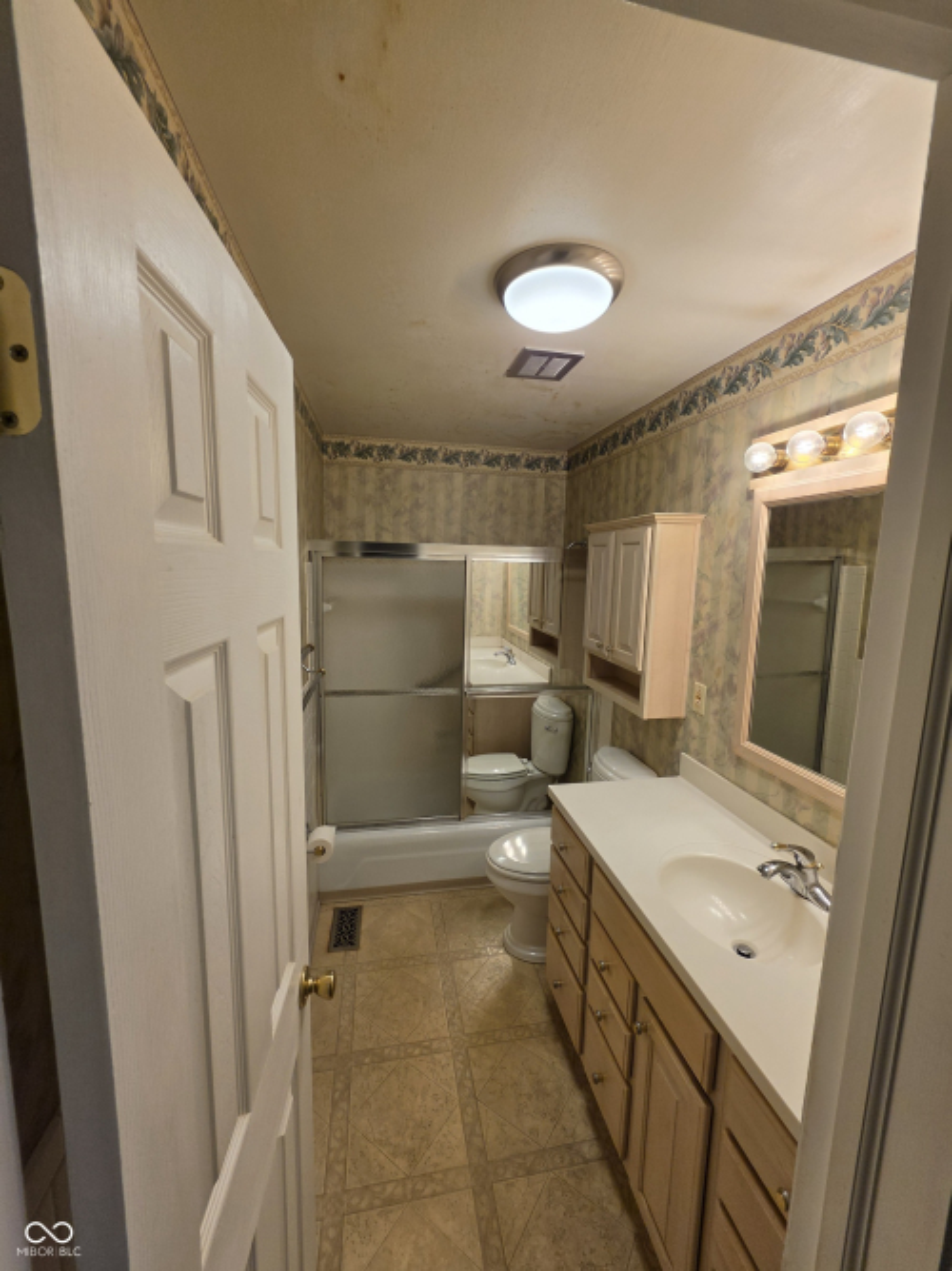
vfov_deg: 106.2
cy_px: 636
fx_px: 477
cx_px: 476
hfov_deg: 89.9
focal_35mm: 13
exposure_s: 1/120
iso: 50
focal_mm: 2.2
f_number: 1.9
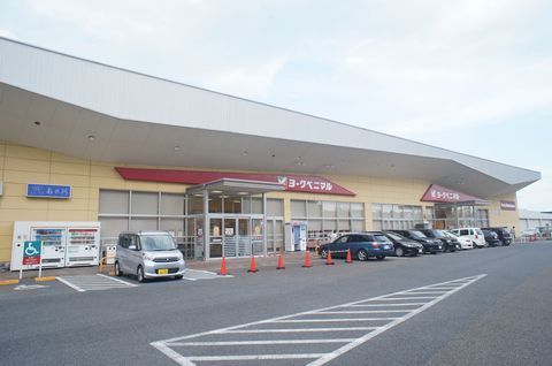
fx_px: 367
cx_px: 276
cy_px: 183
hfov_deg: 73.8
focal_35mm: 24
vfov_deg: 52.9
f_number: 6.3
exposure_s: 1/200
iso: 200
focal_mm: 16
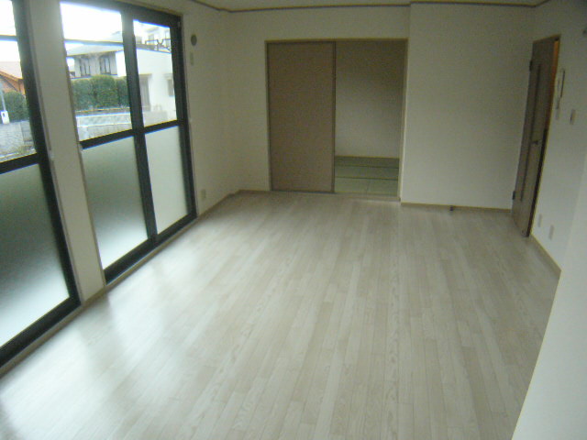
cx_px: 294
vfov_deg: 40.7
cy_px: 220
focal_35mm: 35
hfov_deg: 52.6
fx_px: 594
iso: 400
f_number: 2.8
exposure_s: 1/400
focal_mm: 5.8
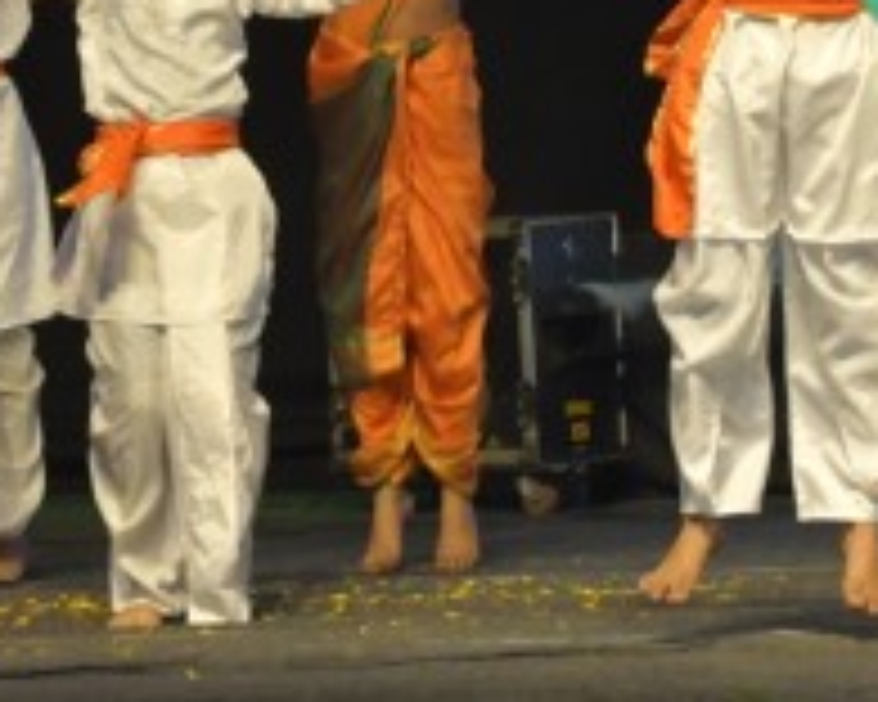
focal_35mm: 288
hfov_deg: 6.7
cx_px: 905
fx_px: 7484
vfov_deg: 5.3
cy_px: -209
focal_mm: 50
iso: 1600
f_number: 11
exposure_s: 1/200
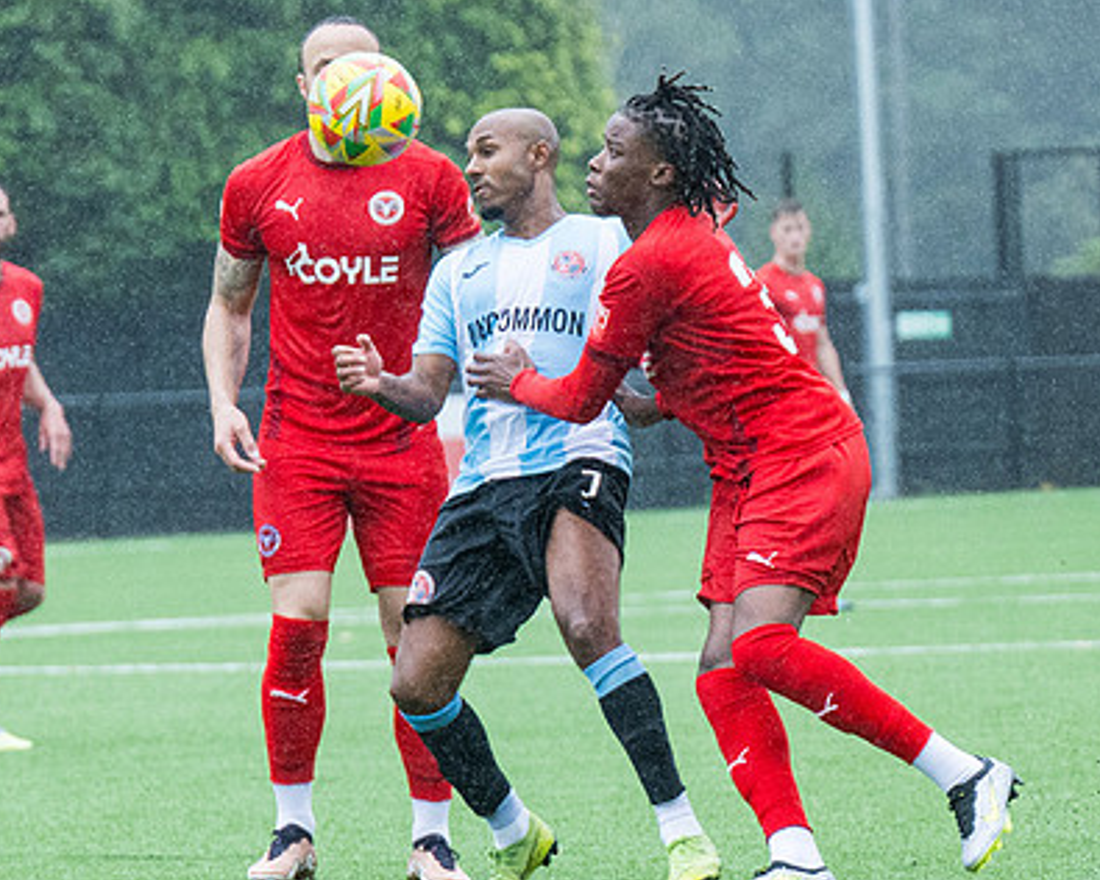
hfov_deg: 4.7
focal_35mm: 410
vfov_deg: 3.8
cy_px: 741
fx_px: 13348
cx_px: 427
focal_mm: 125
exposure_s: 1/1600
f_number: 4
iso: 1000
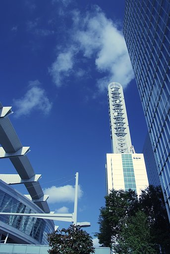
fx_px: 191
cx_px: 85
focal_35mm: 27
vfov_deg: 67.3
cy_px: 127
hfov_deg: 48.1
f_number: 8
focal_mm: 18
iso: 100
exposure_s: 1/100
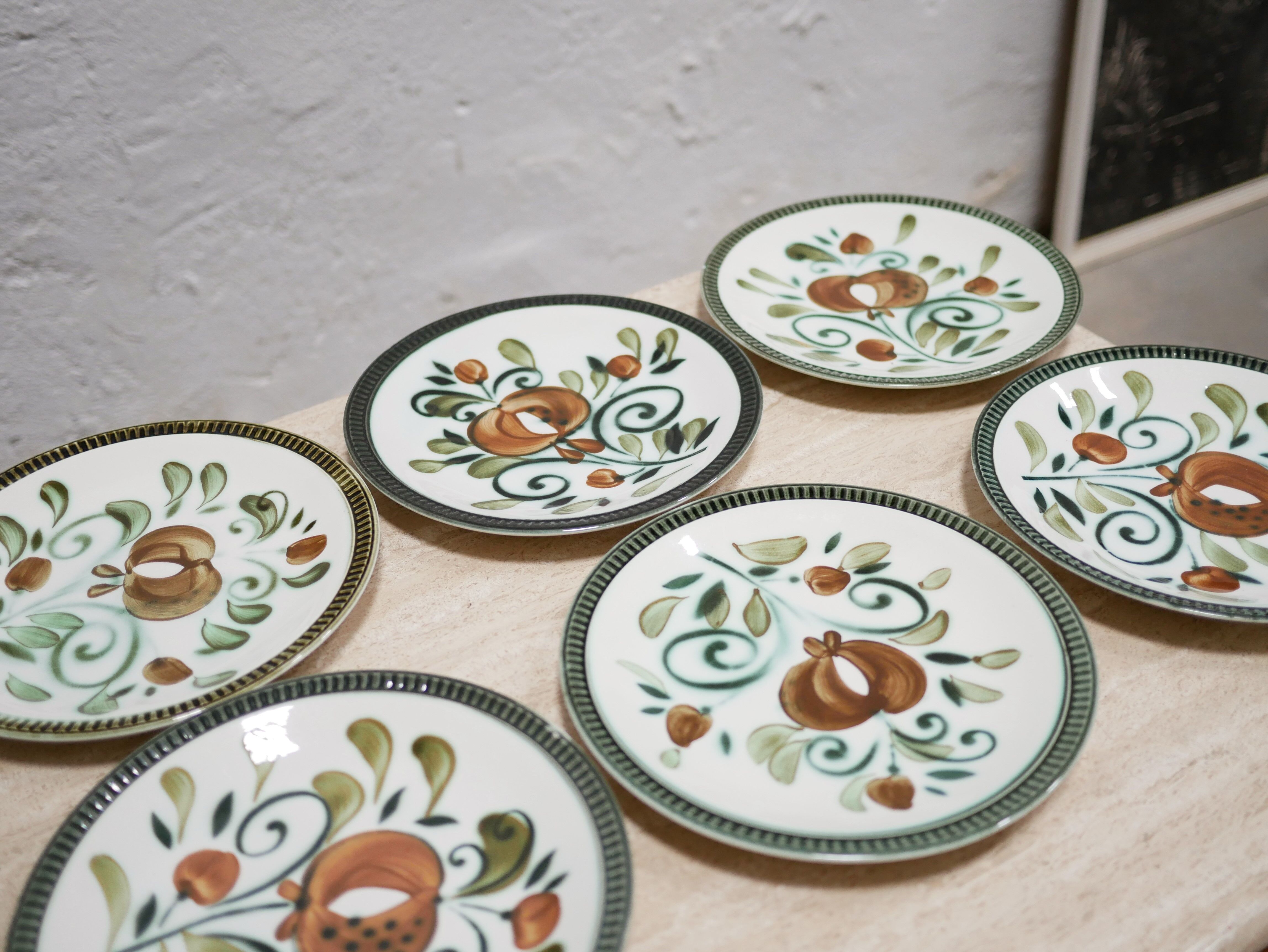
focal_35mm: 40
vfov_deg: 36.0
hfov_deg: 46.8
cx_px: 634
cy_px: 476
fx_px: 1466
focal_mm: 20
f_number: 1.7
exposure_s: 1/60
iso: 400
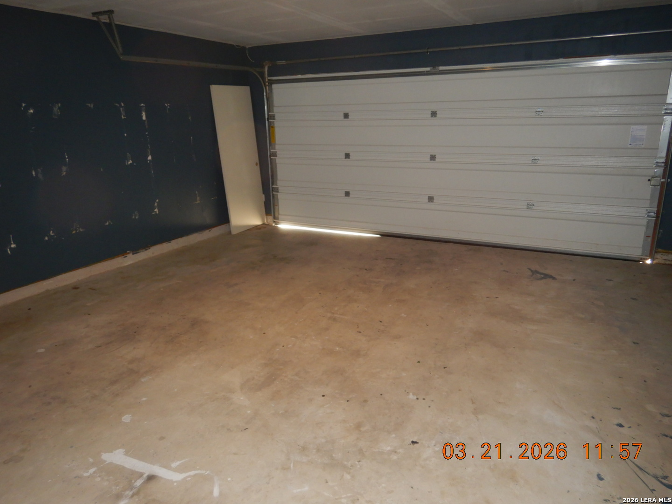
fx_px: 466
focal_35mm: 24
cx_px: 336
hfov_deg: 71.6
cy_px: 252
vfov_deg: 56.8
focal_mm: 4.3
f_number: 2.8
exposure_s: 1/30
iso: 250
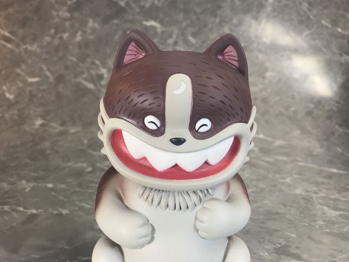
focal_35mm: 28
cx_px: 174
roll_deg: -2.2
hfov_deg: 63.4
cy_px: 131
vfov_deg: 49.7
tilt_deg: -4.5
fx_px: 282
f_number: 1.8
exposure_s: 1/33
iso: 20
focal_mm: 3.99
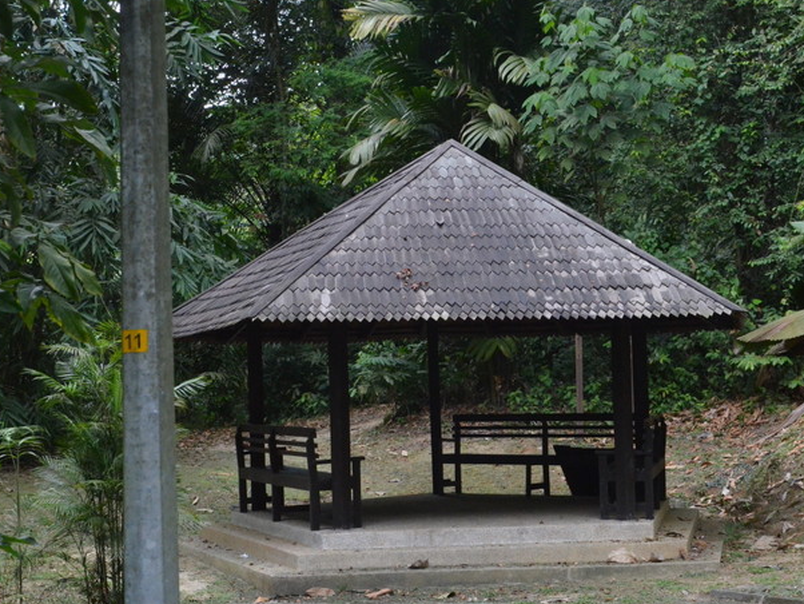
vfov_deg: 22.6
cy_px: 345
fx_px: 1510
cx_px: 450
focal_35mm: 65
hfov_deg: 29.8
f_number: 7.1
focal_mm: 34
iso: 3200
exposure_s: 1/400
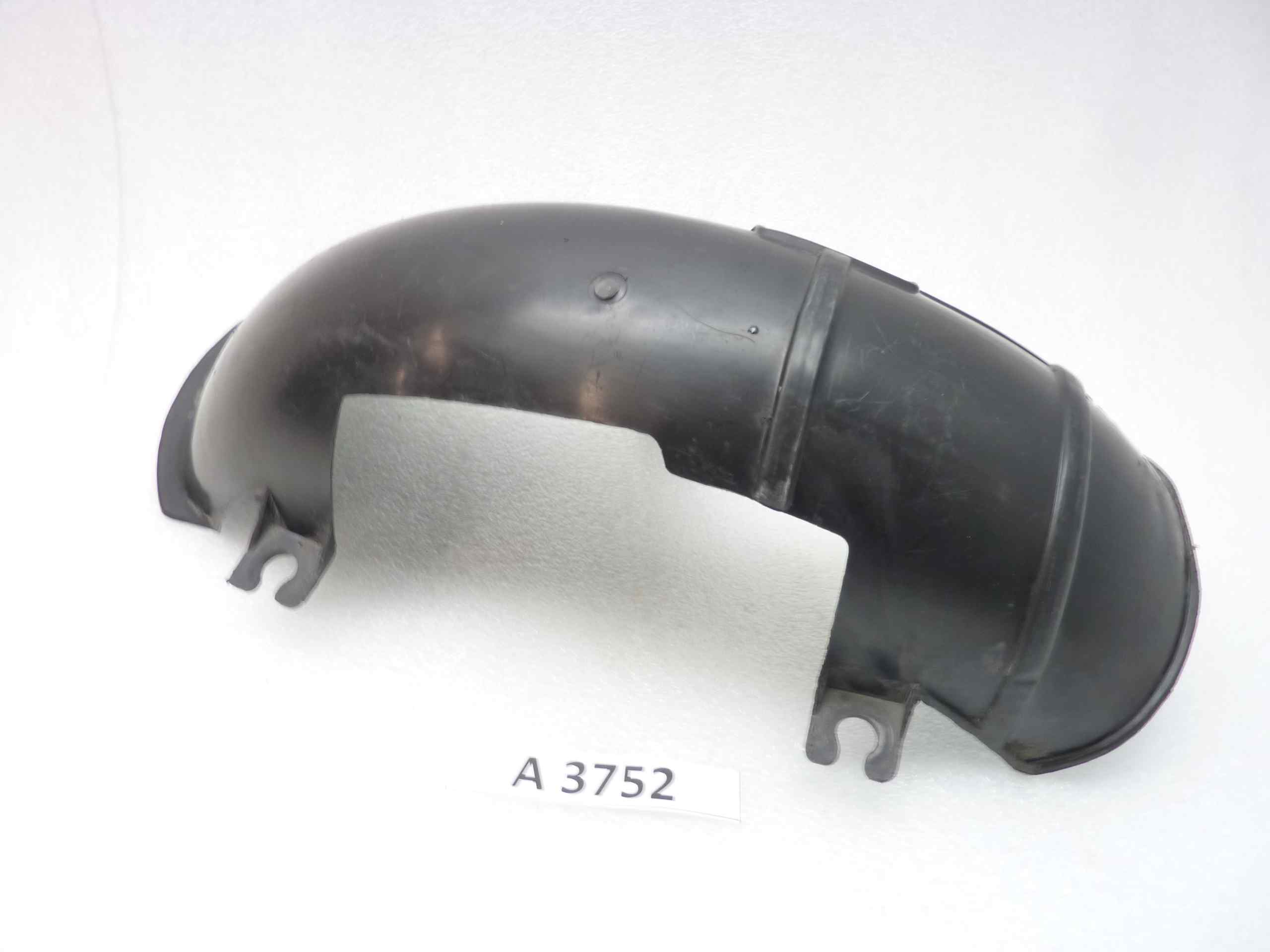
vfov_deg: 54.9
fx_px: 917
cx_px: 635
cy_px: 476
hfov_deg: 69.4
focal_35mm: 25
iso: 125
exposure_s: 1/8
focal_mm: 4.1
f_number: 3.3
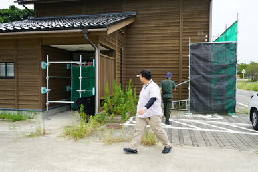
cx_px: 130
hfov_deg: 63.6
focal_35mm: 29
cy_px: 85
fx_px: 208
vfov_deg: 45.0
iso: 100
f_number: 6.3
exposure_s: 1/100
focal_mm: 28
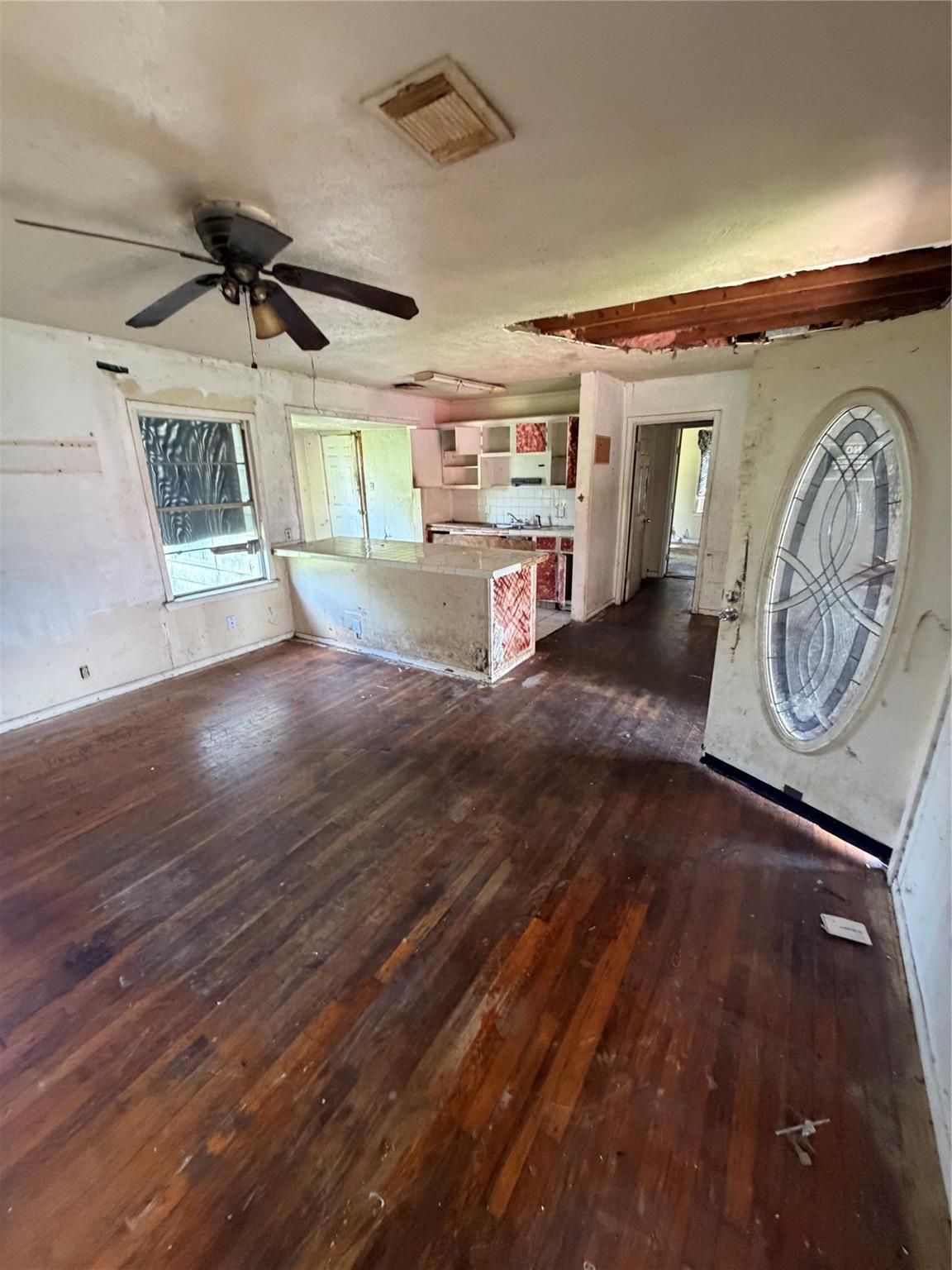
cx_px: 476
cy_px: 635
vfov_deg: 102.1
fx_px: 513
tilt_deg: -19.9
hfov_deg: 85.7
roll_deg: +0.8
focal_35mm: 14
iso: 400
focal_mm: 2.22
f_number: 2.2
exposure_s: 1/60
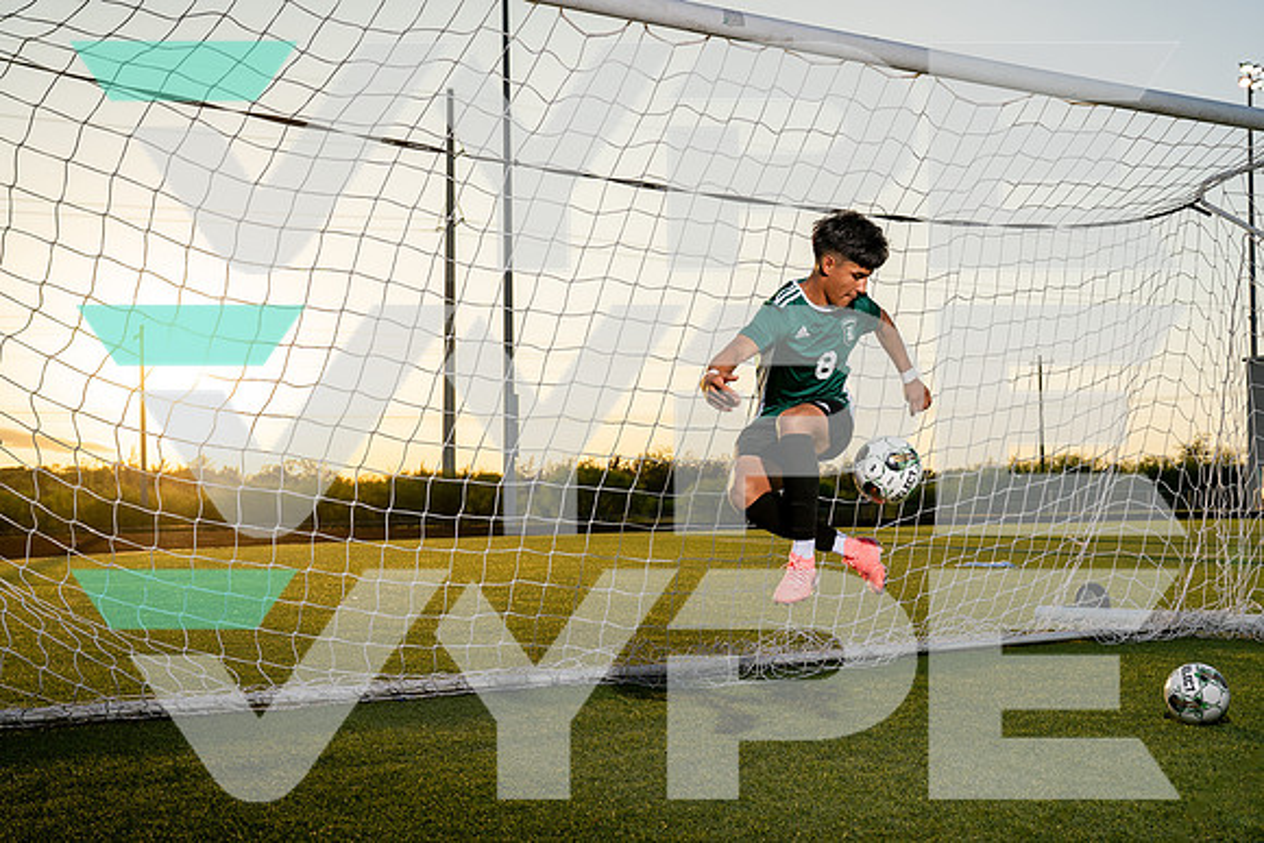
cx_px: 679
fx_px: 1446
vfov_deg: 32.5
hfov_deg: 47.2
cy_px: 447
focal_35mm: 41
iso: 200
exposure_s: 1/1250
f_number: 5
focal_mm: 38
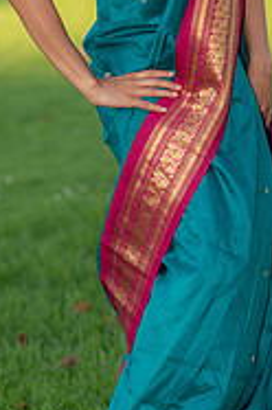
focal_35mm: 205
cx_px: 145
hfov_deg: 6.7
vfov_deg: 10.0
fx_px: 2332
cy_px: 72
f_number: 2.5
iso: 50
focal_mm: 85
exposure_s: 1/125
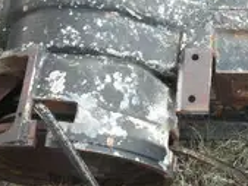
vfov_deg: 17.3
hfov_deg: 23.1
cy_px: -15
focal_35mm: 83
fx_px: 595
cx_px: 210
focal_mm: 6.1
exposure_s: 1/160
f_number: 3.2
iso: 64
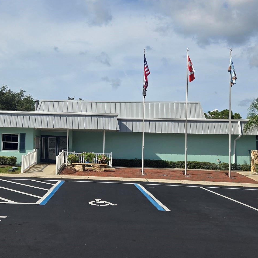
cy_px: 133
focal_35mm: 34
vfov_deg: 48.4
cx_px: 84
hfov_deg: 47.6
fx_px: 287
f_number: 1.8
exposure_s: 1/2240
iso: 25
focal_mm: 5.4
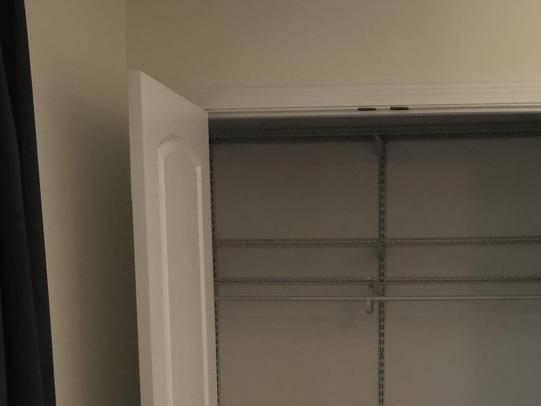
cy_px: 376
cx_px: 405
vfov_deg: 24.4
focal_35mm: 58
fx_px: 906
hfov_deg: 32.6
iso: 40
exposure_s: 1/24
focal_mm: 3.99
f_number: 1.8
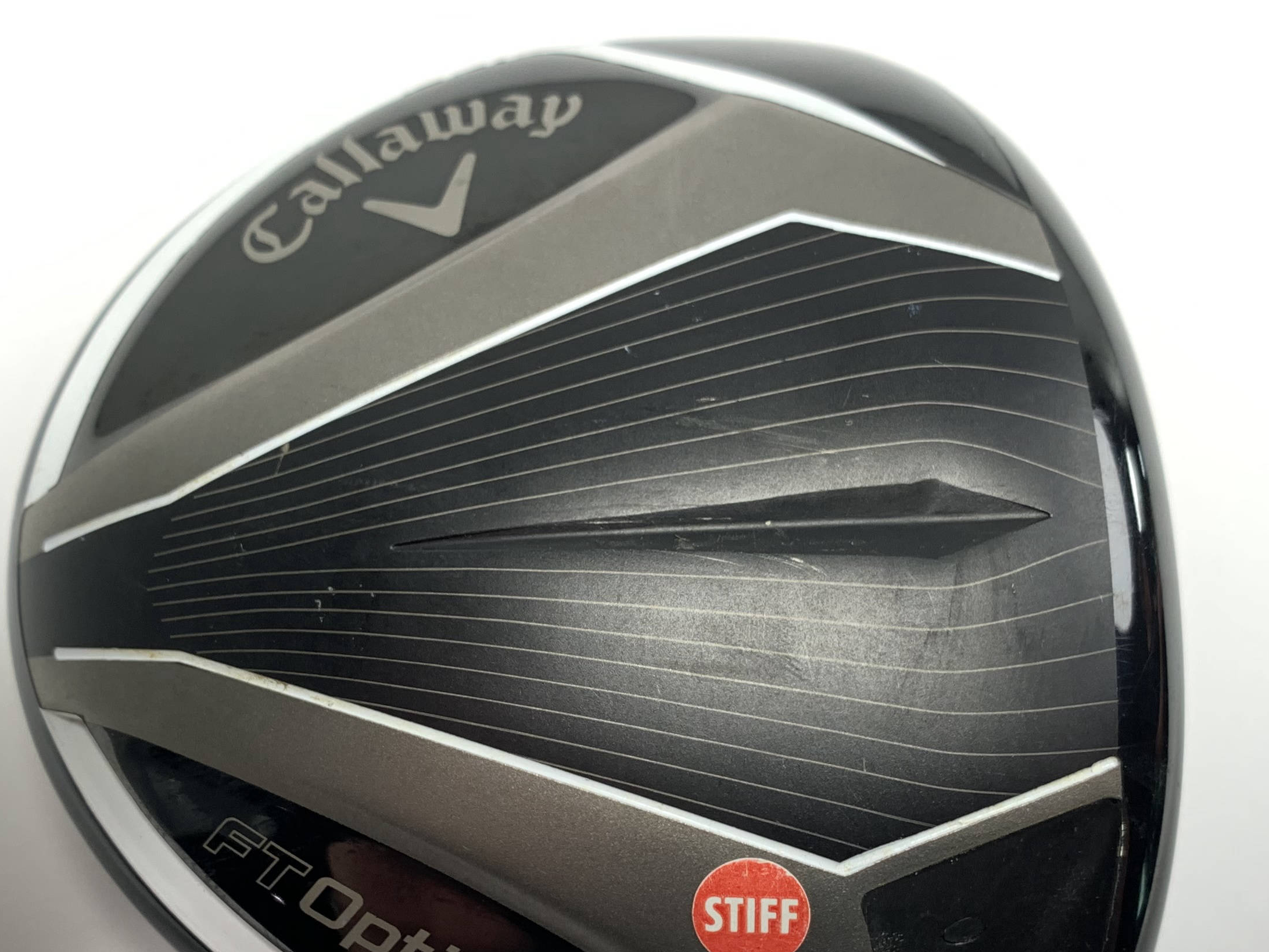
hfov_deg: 39.6
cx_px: 584
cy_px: 665
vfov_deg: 30.0
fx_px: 1760
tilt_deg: -76.4
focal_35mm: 48
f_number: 1.8
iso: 80
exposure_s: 1/120
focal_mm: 4.25
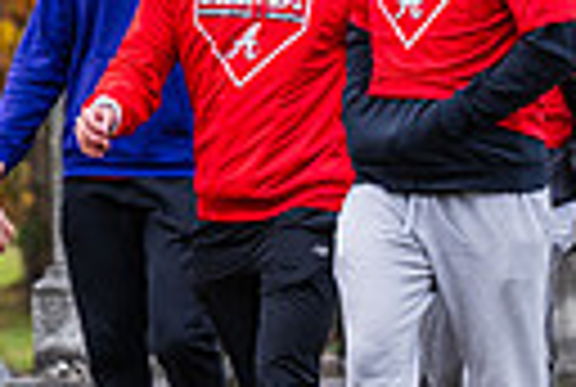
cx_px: 698
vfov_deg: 2.3
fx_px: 9799
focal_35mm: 611
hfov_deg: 3.4
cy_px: -74
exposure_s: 1/640
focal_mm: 135
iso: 800
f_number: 4
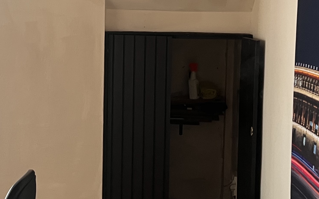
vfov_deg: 17.3
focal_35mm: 75
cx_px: 88
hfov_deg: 27.2
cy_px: 63
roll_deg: -0.6
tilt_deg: -2.9
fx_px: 652
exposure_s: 1/64
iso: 125
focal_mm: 5.1
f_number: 1.6
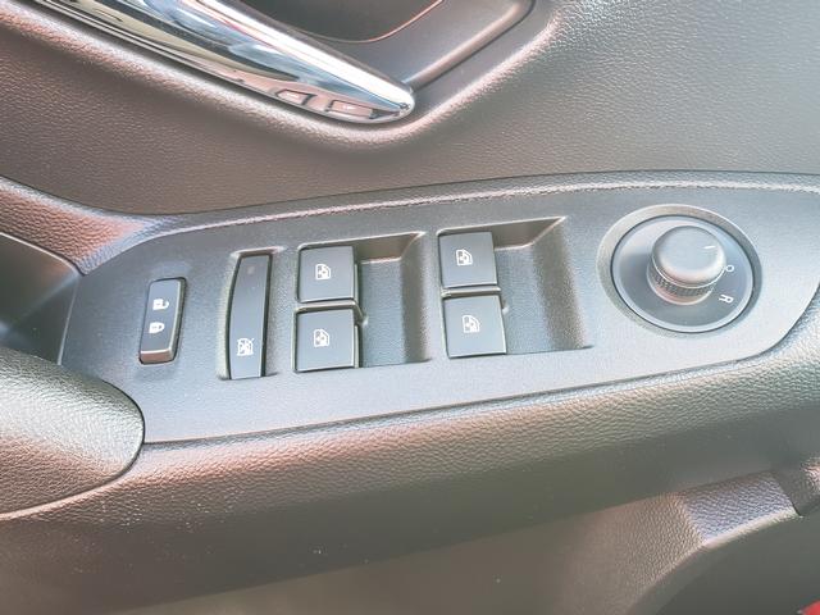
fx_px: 616
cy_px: 308
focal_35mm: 26
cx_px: 410
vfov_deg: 53.1
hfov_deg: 67.3
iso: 200
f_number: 2.4
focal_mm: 4.3
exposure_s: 1/50
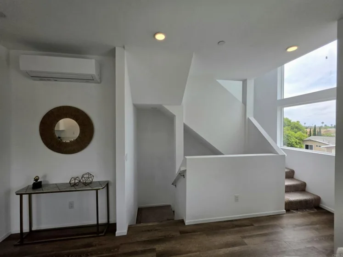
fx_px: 129
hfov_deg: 106.2
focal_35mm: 13
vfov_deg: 89.9
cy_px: 128
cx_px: 172
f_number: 1.9
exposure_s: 1/625
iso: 32
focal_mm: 2.2
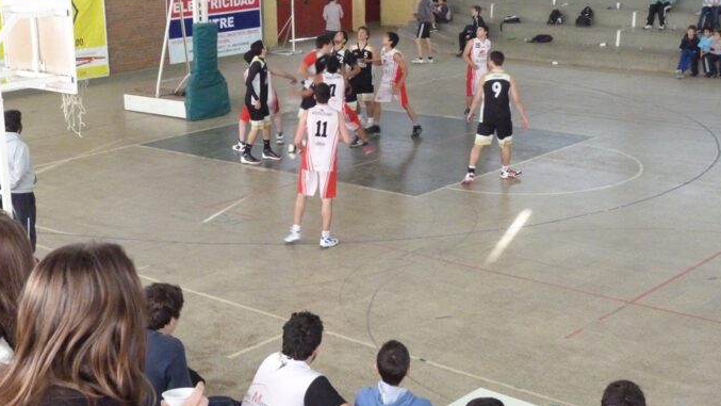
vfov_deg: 19.1
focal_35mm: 63
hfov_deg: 33.3
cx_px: 328
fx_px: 1205
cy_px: 198
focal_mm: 9.2
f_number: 3.2
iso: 800
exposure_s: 1/60
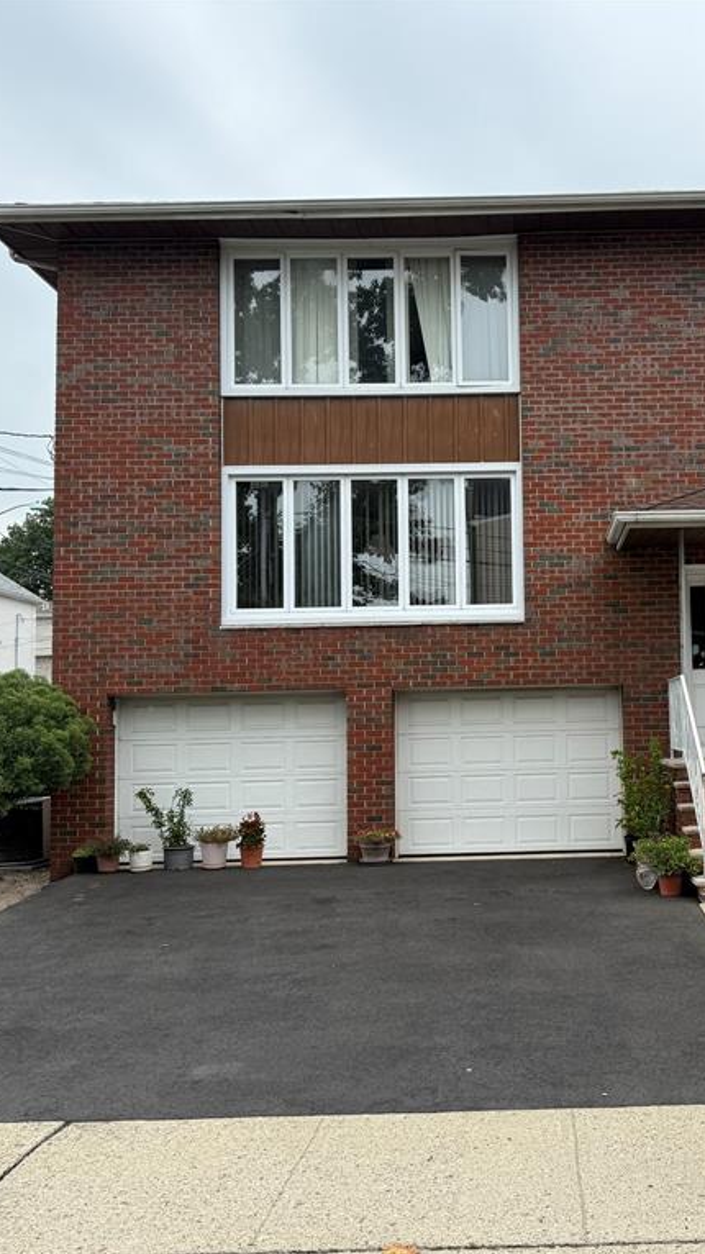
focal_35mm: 35
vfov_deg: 56.6
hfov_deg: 33.0
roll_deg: +0.9
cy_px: 626
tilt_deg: +6.7
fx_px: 1164
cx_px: 539
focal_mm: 6.76
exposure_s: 1/1949
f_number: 1.78
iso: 80
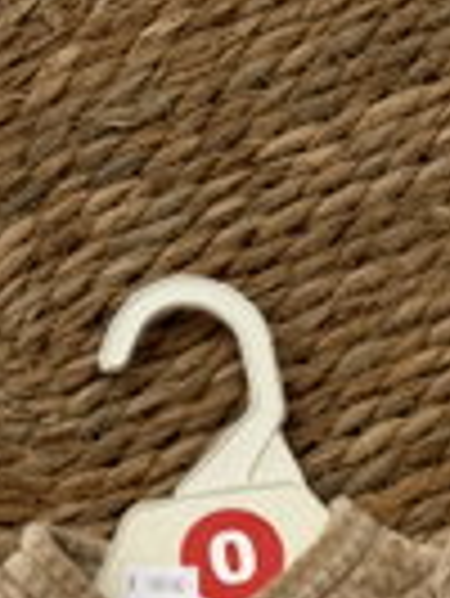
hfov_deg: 15.0
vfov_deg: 16.6
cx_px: 504
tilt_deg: -79.7
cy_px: 1113
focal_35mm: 96
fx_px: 1661
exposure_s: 1/2415
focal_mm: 6.76
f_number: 1.78
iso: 80
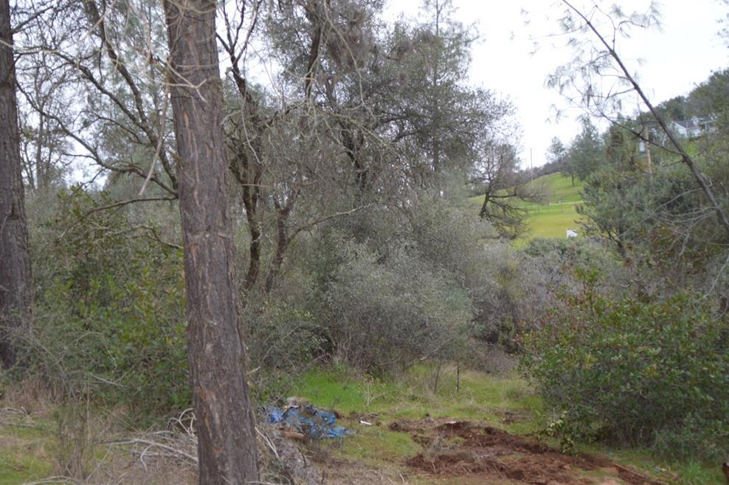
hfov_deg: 47.0
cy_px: 296
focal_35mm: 41
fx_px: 830
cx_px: 276
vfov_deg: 32.5
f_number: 3.5
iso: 200
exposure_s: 1/80
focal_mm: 18
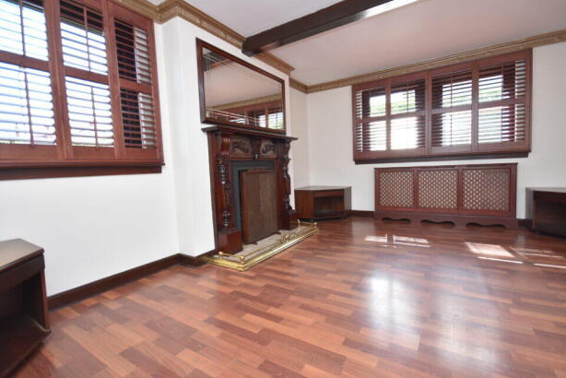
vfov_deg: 73.8
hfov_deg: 96.7
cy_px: 185
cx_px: 273
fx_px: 252
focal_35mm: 16
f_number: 5
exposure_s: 1/100
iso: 400
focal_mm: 10
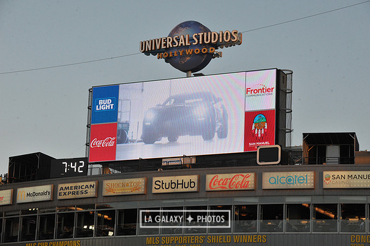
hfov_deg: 17.7
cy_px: 123
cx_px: 185
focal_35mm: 116
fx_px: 1191
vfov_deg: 11.8
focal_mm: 116
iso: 1600
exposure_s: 1/500
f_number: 11
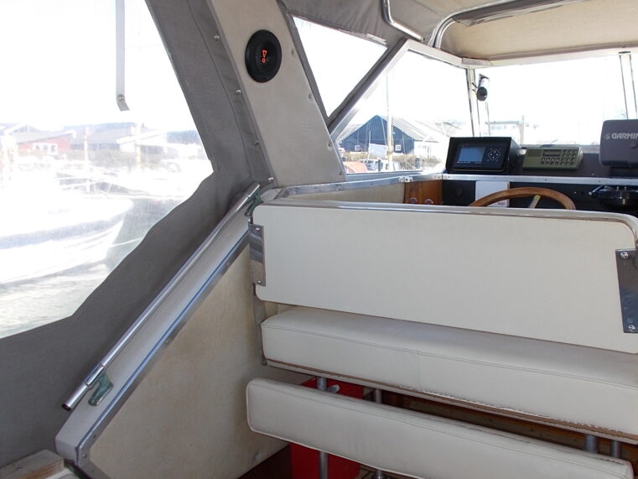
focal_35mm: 35
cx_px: 402
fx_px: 645
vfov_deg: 40.7
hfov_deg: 52.0
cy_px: 222
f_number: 3.2
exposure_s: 1/160
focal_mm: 4.6
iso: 80
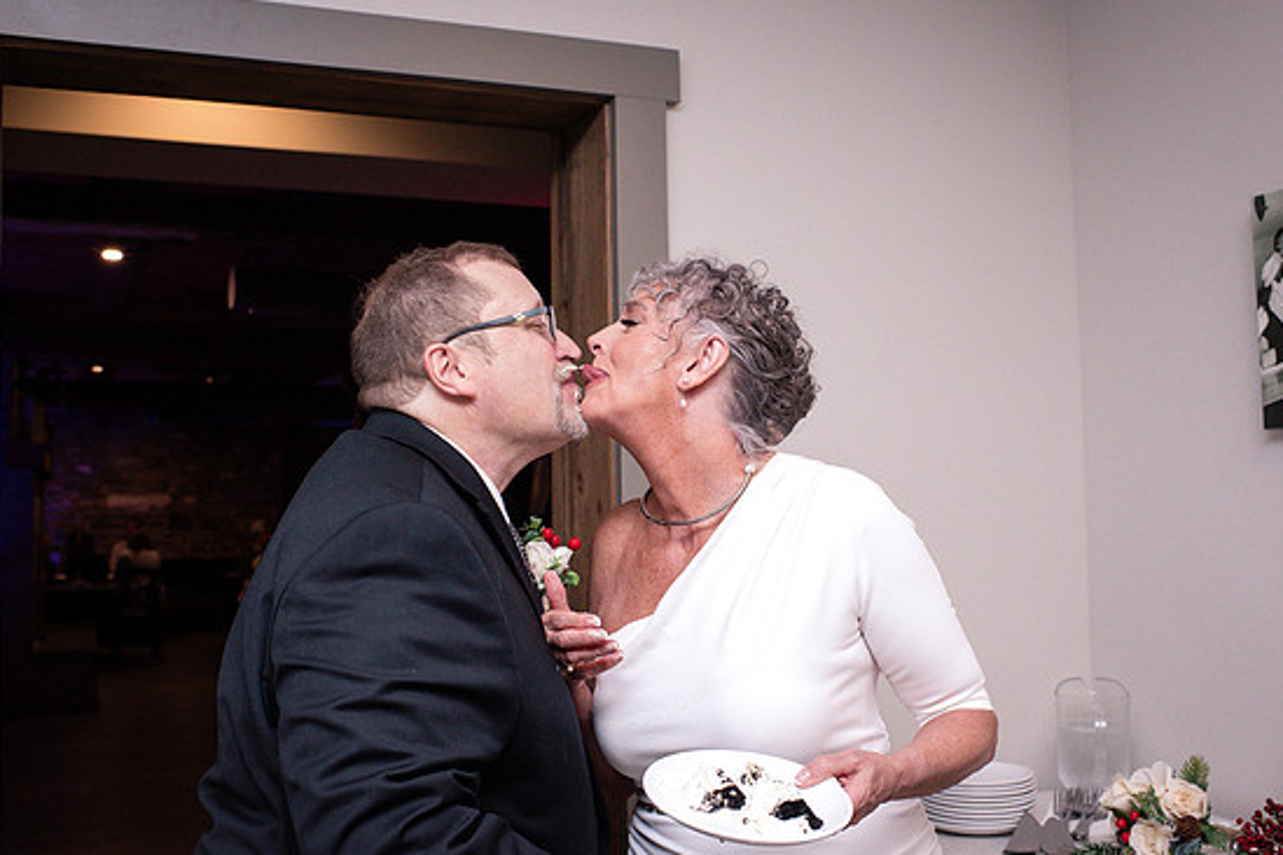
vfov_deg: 35.9
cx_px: 633
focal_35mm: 37
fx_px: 1319
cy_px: 433
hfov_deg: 51.9
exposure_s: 1/200
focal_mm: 35
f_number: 5.6
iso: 2500
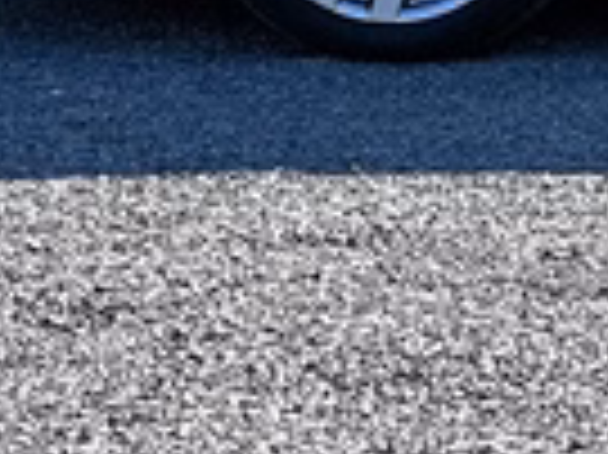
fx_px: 6405
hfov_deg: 5.3
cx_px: 1211
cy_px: -503
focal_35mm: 365
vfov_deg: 4.0
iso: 32
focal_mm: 9
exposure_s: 1/201
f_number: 2.8
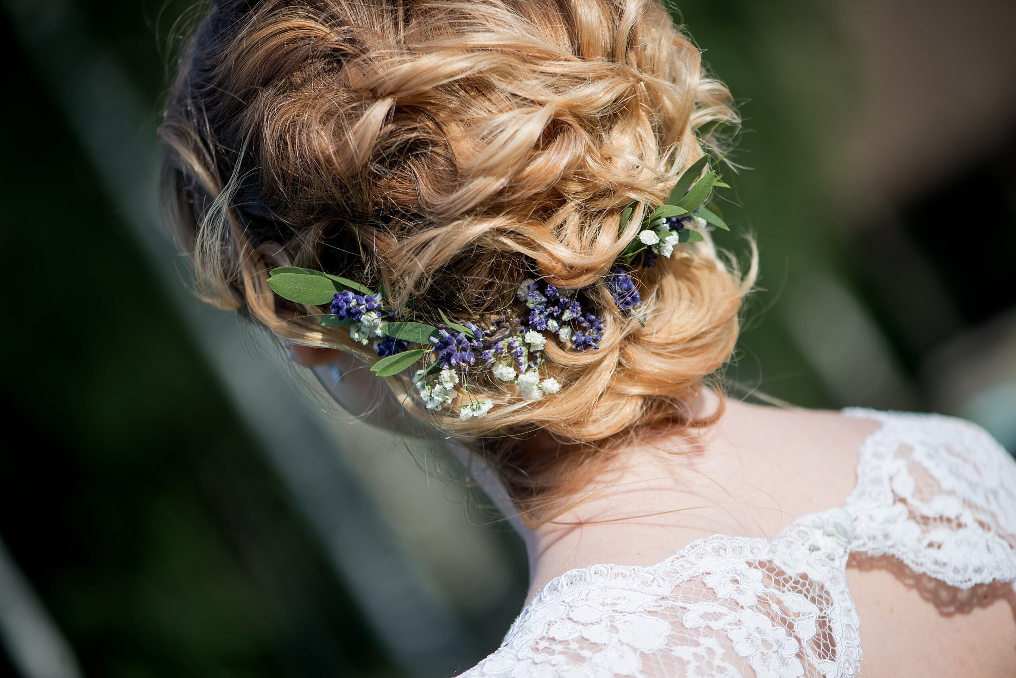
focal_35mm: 105
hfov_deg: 19.4
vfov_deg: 13.1
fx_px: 2964
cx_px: 508
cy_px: 339
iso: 100
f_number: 3
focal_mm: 105
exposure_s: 1/1600
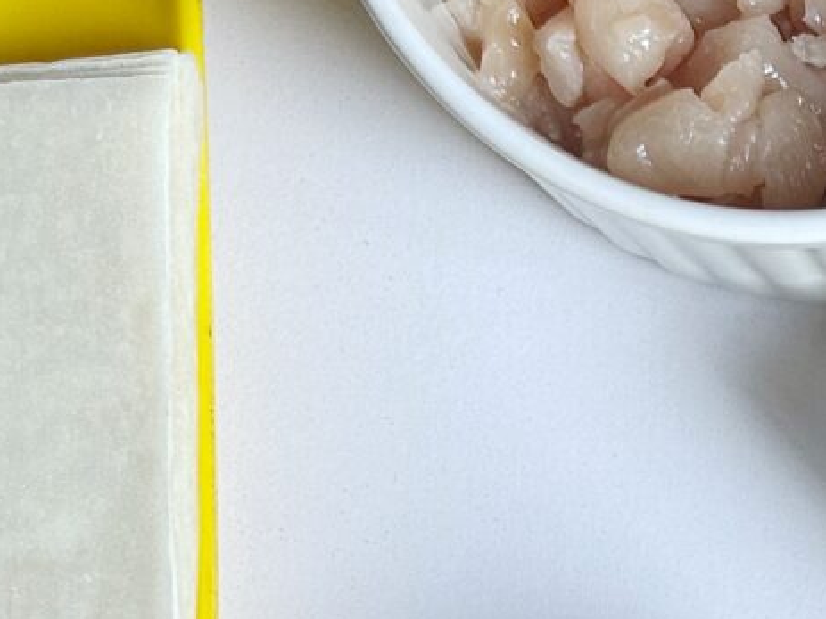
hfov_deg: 16.1
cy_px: 742
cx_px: 1122
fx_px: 2743
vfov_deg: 12.6
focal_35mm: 115
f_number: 1.5
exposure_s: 1/121
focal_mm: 5.7
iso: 100
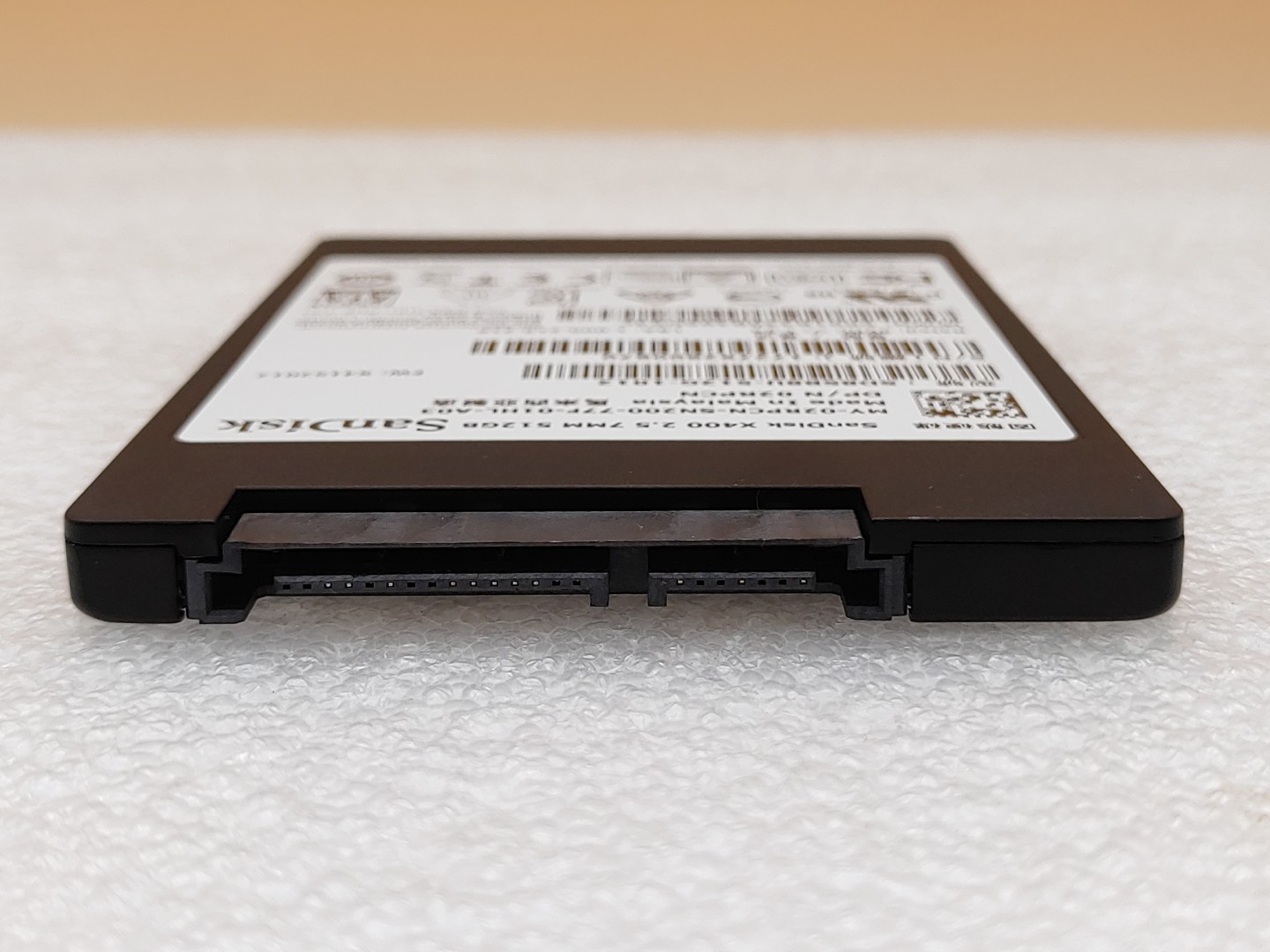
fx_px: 1798
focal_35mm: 49
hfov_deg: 38.9
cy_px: 476
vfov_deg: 29.7
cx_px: 635
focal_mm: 4.36
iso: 50
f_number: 1.8
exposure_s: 1/141
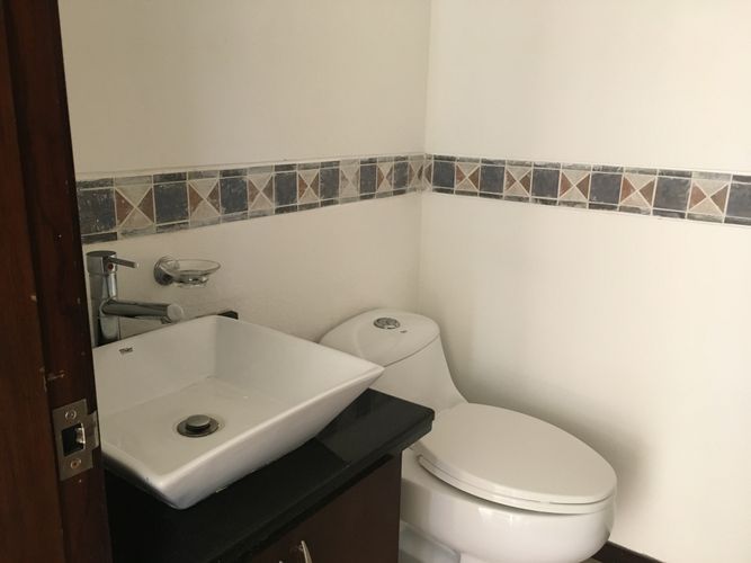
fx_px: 629
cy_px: 282
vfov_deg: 48.2
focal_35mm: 29
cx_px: 376
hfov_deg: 61.7
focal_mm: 4.15
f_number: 2.2
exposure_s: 1/30
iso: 160
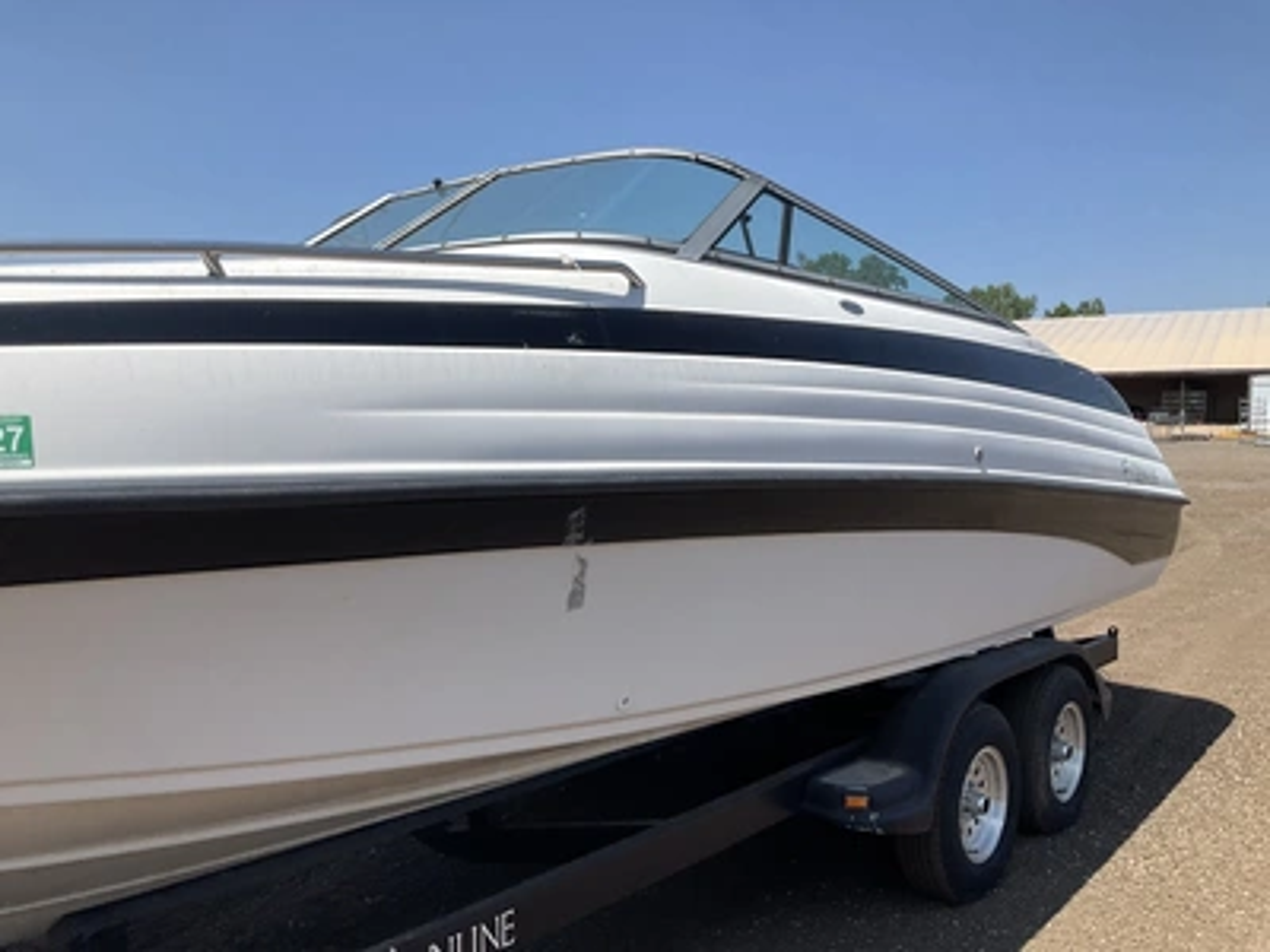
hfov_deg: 61.7
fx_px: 1064
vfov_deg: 48.2
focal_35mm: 29
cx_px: 635
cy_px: 476
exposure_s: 1/1786
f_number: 1.8
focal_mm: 3
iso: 25
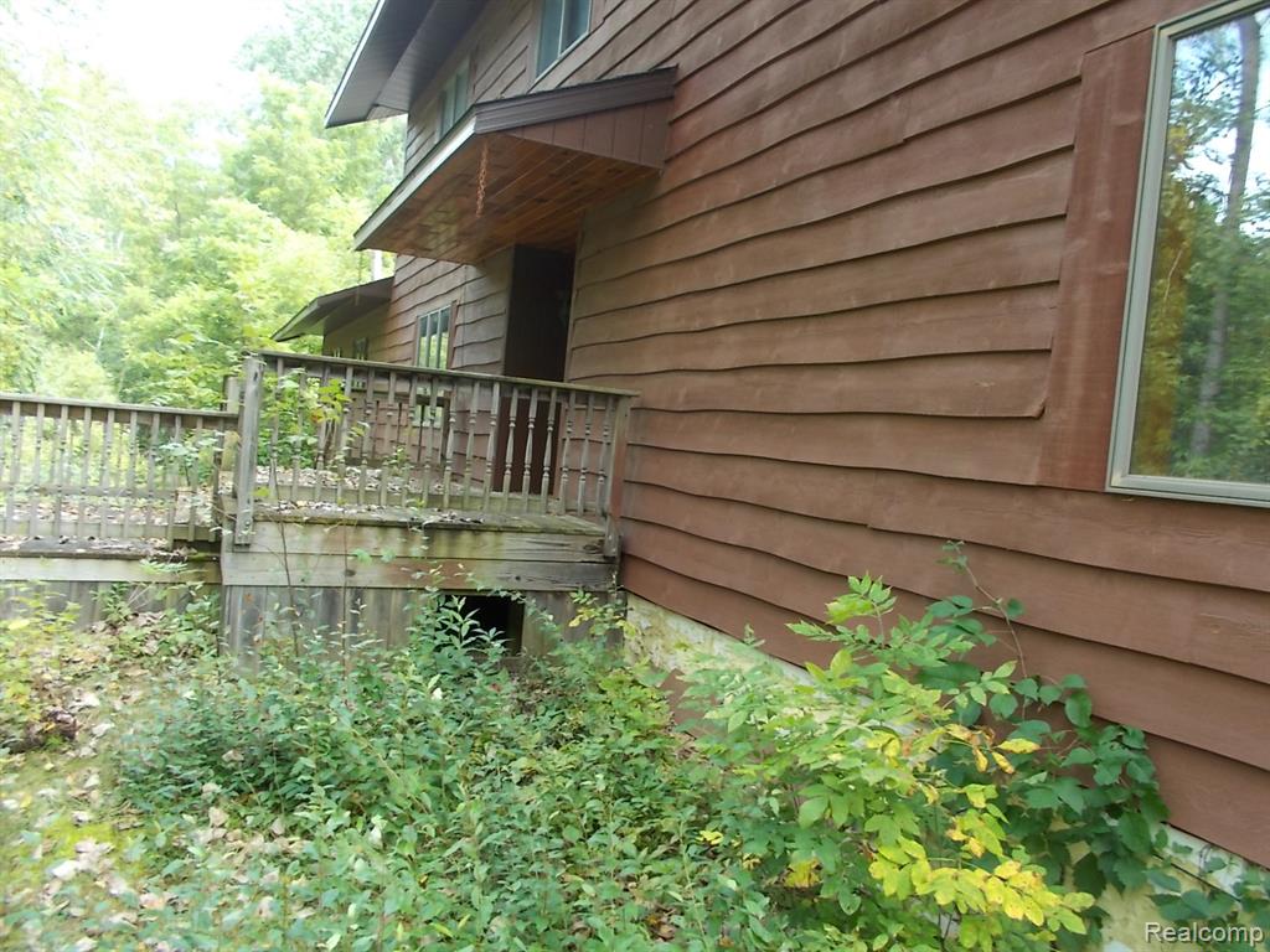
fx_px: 954
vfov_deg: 53.1
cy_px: 476
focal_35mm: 26
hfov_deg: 67.3
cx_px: 635
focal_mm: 4.6
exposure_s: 1/30
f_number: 3.2
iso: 80
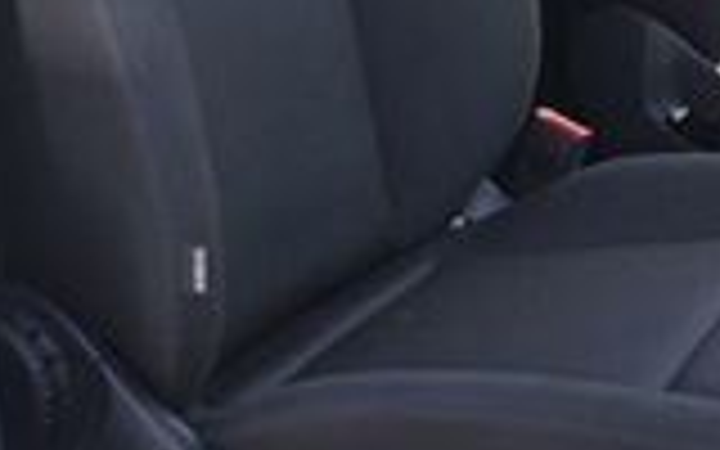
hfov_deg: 21.0
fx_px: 1923
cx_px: 549
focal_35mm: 98
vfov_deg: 12.8
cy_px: -166
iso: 100
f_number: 5.6
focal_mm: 16
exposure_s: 1/80
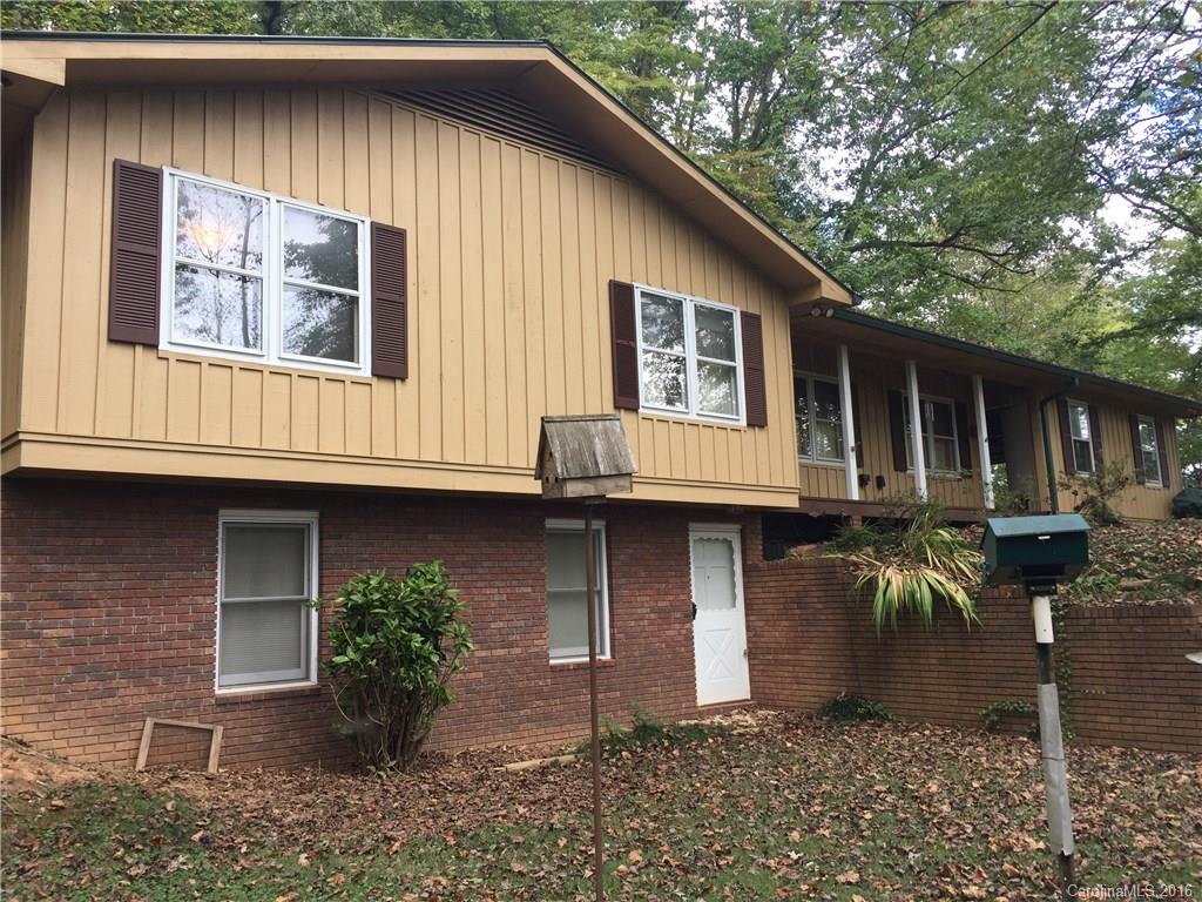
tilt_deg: +7.9
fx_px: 1007
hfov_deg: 61.7
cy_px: 451
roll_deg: +0.6
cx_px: 601
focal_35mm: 29
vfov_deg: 48.2
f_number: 2.2
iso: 32
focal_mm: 4.15
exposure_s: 1/177
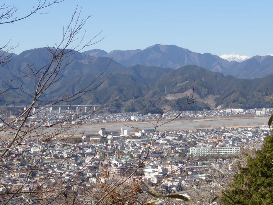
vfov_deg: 18.5
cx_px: 106
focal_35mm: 79
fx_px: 623
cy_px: 170
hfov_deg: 24.7
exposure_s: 1/320
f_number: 4.9
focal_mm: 8.25
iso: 80
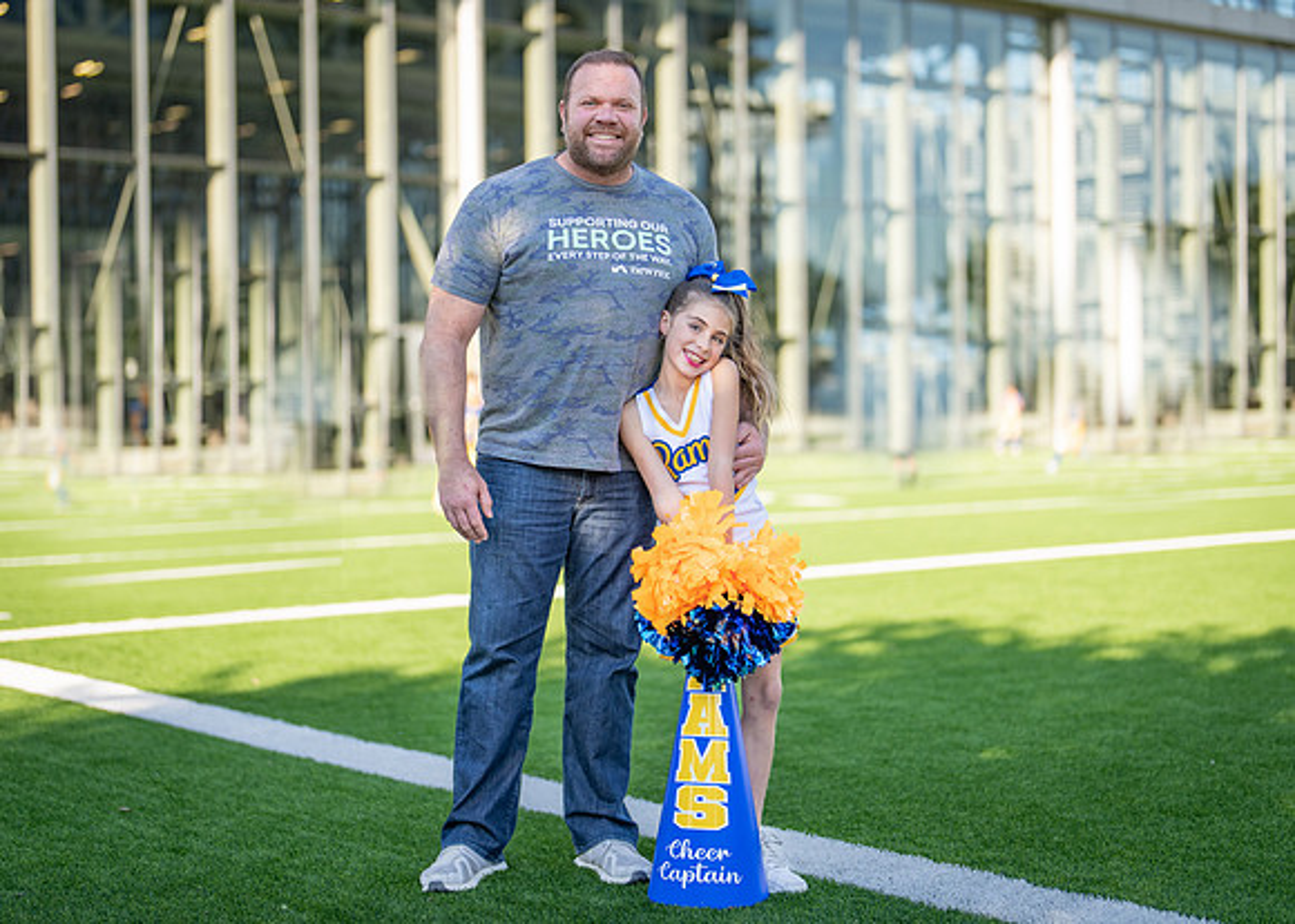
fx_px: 2163
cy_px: 446
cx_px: 635
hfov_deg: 33.3
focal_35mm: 59
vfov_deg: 24.1
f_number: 1.2
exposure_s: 1/2500
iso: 100
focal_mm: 50
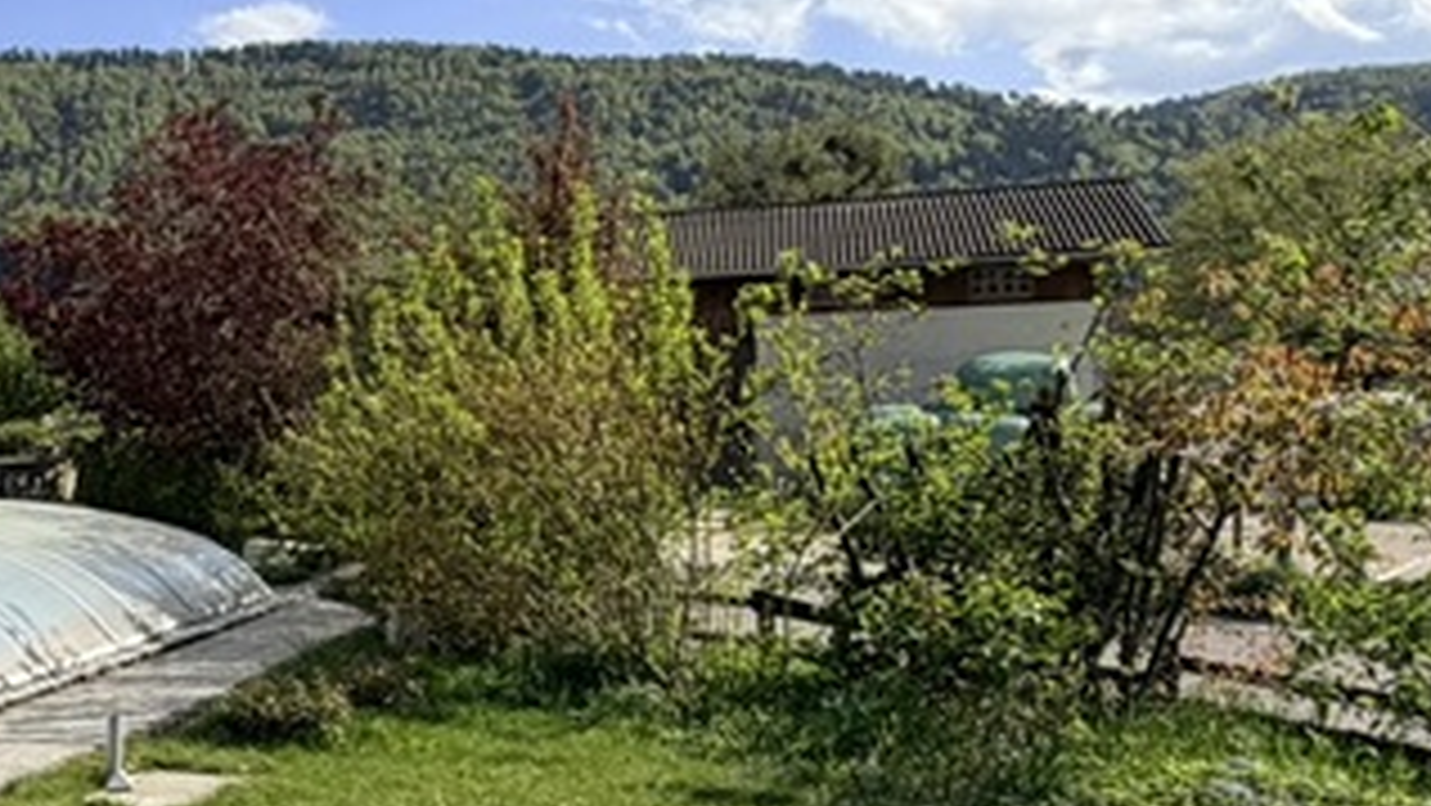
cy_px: 567
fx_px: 1822
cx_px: -126
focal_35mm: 48
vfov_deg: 24.7
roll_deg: +1.5
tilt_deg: -4.5
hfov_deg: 36.6
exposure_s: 1/1125
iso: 20
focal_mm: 2.22
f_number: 2.2
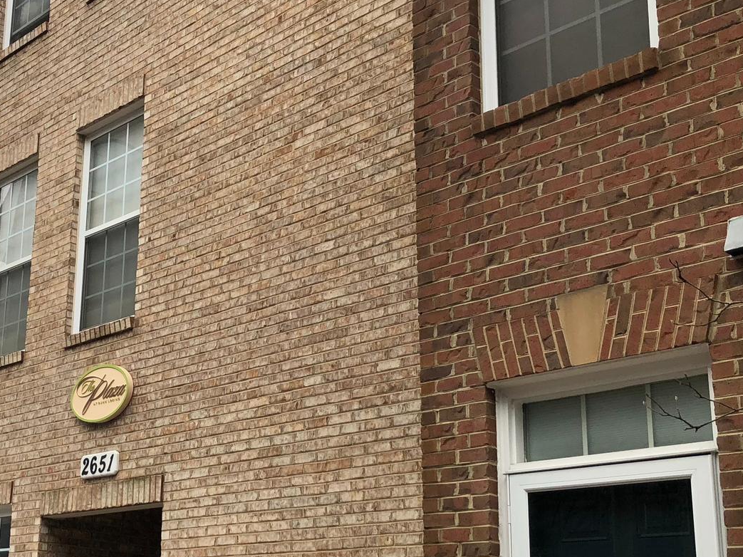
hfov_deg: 34.1
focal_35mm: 55
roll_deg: -4.8
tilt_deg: +15.5
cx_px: 167
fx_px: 1180
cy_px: 351
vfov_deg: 26.5
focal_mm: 3.99
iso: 20
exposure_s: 1/426
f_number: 1.8
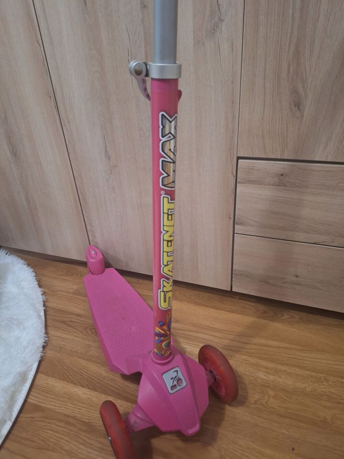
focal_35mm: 23
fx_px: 305
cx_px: 172
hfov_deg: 58.9
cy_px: 230
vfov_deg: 73.9
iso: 500
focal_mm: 5.54
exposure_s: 1/20
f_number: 1.8
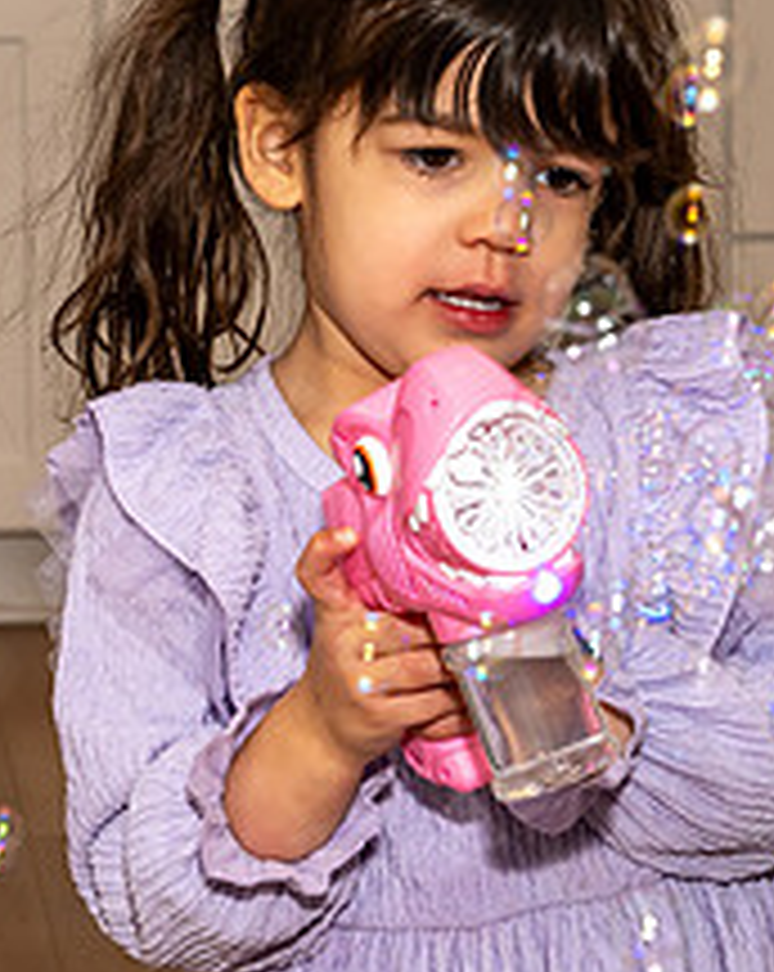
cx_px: 435
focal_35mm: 179
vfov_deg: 10.8
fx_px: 5140
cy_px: 445
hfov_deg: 8.6
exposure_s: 1/250
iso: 640
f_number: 8
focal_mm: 51
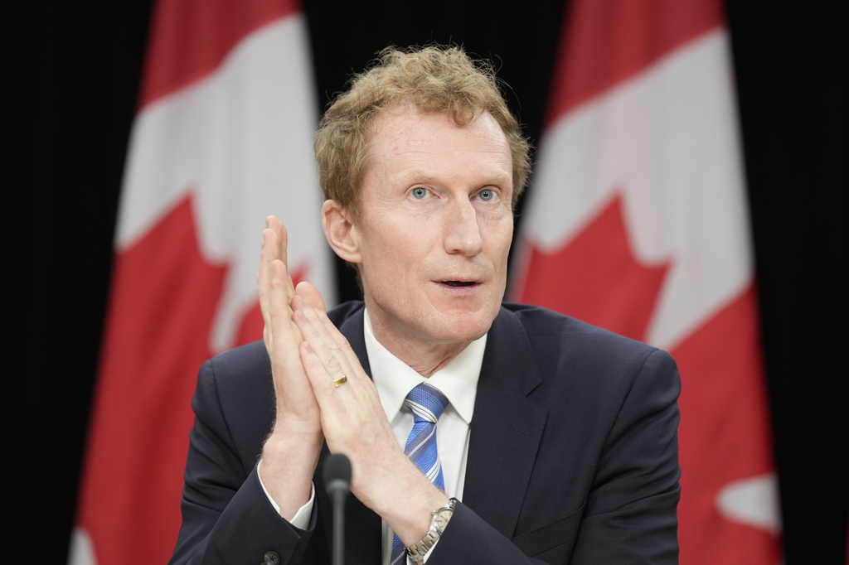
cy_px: 282
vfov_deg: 7.8
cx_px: 424
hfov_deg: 11.7
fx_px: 4149
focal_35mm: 176
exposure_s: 1/200
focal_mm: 176
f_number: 2.8
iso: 1600
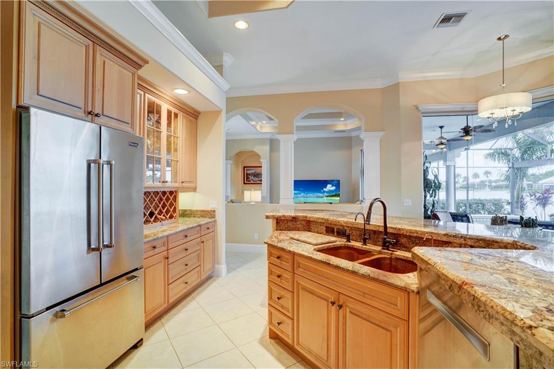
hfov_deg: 96.8
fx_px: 246
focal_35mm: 16
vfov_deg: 73.7
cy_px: 184
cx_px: 277
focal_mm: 16
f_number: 8
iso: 400
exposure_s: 1/3.33
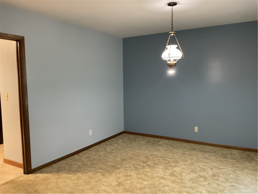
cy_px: 97
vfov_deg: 48.2
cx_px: 129
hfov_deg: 61.7
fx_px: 216
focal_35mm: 29
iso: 250
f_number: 1.8
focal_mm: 3
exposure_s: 1/60
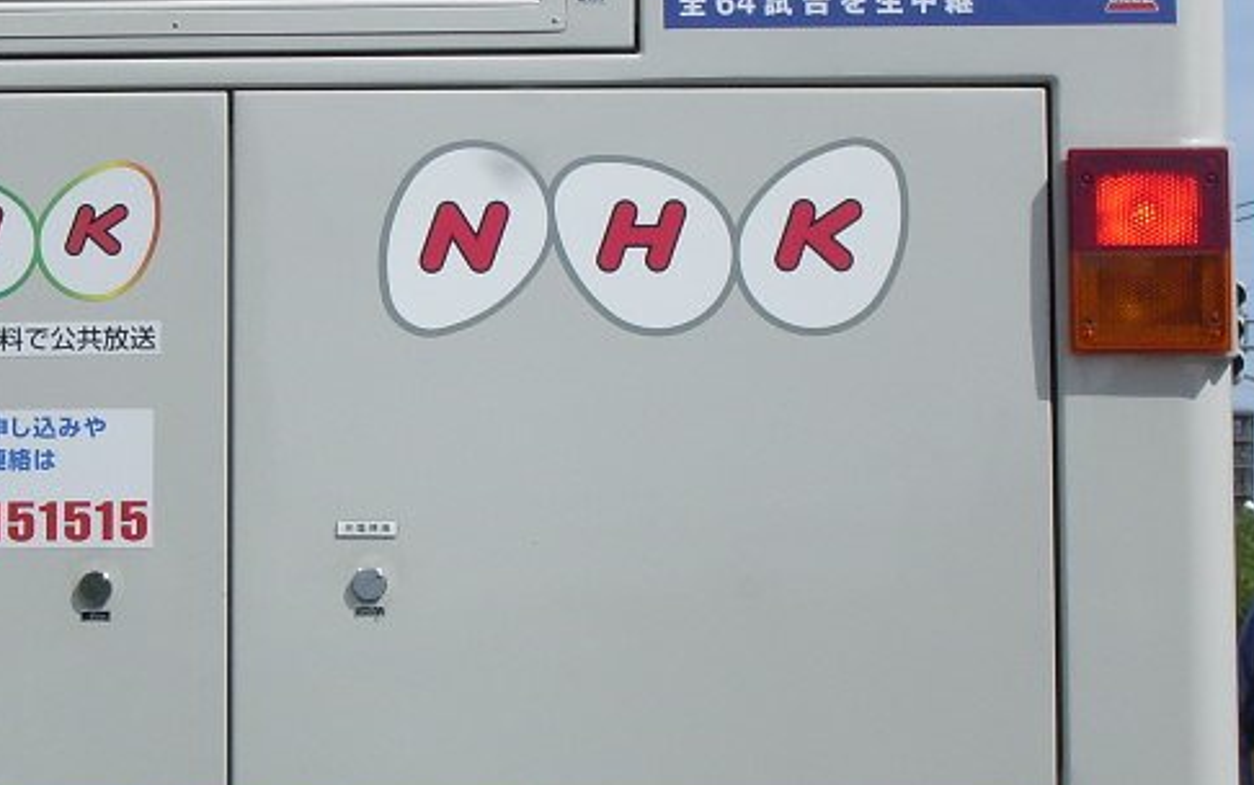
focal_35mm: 129
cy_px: 351
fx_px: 4410
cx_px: 271
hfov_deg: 16.1
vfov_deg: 10.2
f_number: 6.2
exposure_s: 1/400
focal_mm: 12.2
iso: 80
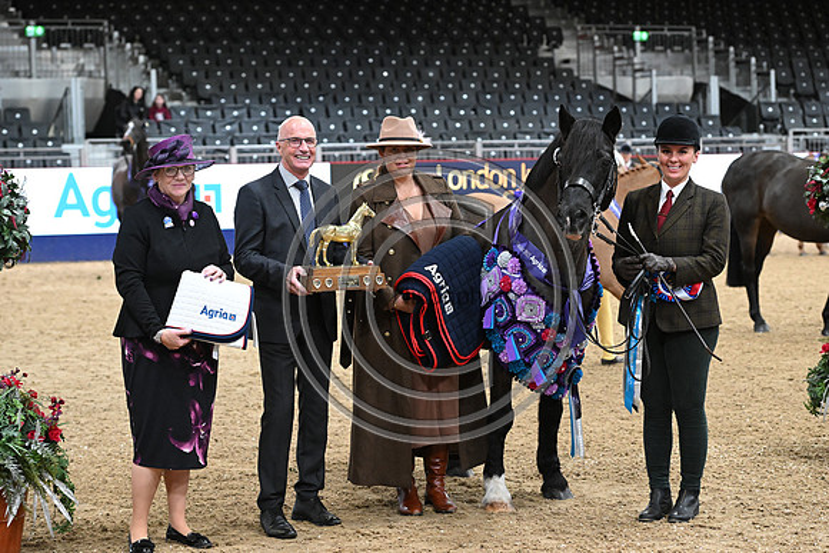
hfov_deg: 22.6
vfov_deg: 15.2
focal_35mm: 90
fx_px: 2073
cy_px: 276
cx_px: 414
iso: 6400
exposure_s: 1/500
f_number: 4.5
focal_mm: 90
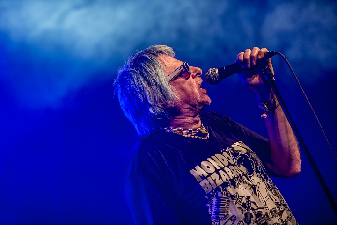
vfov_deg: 8.9
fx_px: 1452
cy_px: 112
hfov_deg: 13.2
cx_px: 168
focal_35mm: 155
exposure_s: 1/125
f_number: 2.8
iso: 800
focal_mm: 155
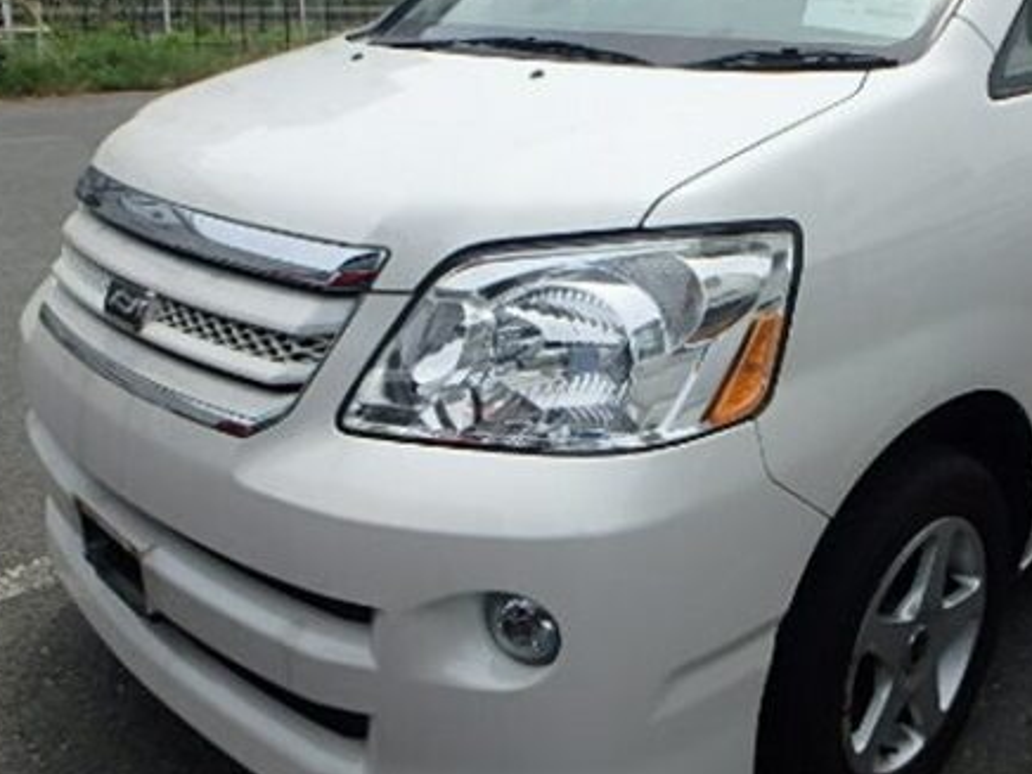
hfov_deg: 49.3
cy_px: 324
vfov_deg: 38.6
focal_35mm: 37
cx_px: 684
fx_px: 1103
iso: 125
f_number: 6
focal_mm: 3.7
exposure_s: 1/500
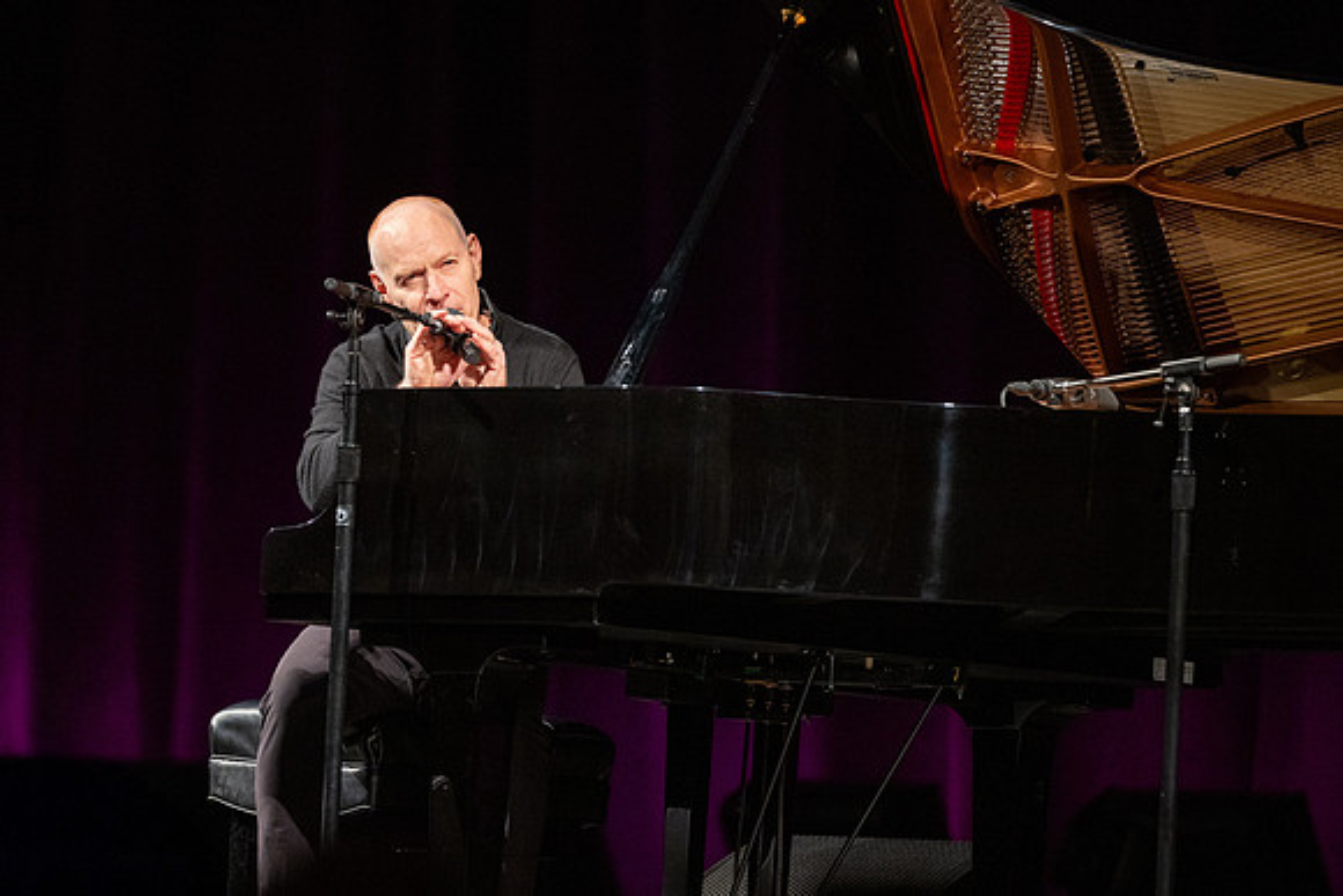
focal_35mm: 261
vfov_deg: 5.3
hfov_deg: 7.9
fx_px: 9730
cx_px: 467
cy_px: 407
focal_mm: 200
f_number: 2.8
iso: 1600
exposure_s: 1/320
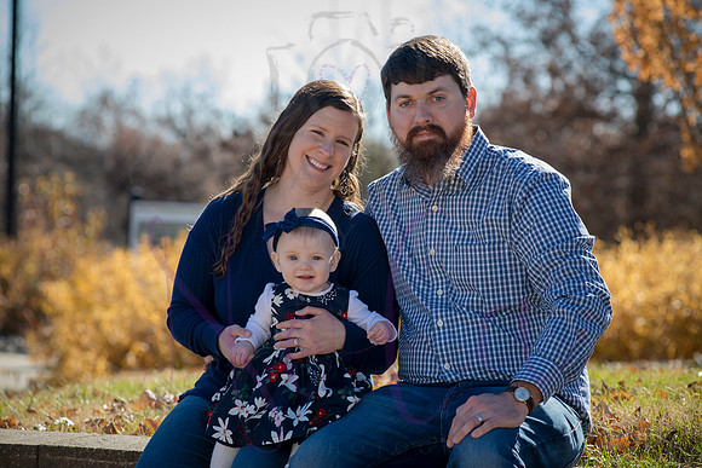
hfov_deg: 13.2
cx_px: 351
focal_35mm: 155
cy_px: 234
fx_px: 3023
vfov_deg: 8.9
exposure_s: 1/500
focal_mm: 155
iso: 400
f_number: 6.3
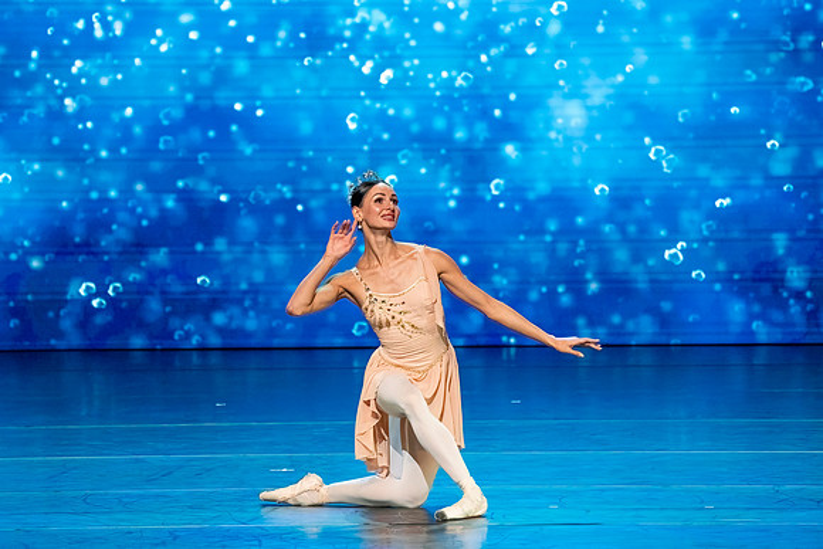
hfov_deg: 4.5
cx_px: 414
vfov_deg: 3.0
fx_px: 10540
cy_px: 255
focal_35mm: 461
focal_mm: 400
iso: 6400
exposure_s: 1/400
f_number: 5.6
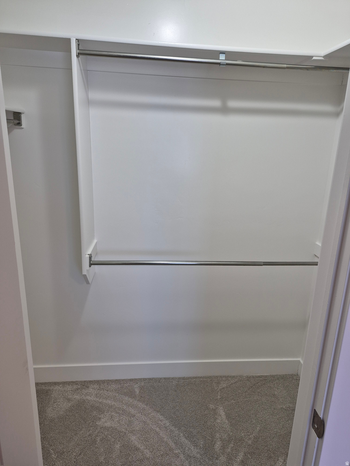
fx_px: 310
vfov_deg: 73.9
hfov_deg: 58.9
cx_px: 175
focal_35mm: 23
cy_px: 233
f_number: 1.8
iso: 125
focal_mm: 5.4
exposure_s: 1/120
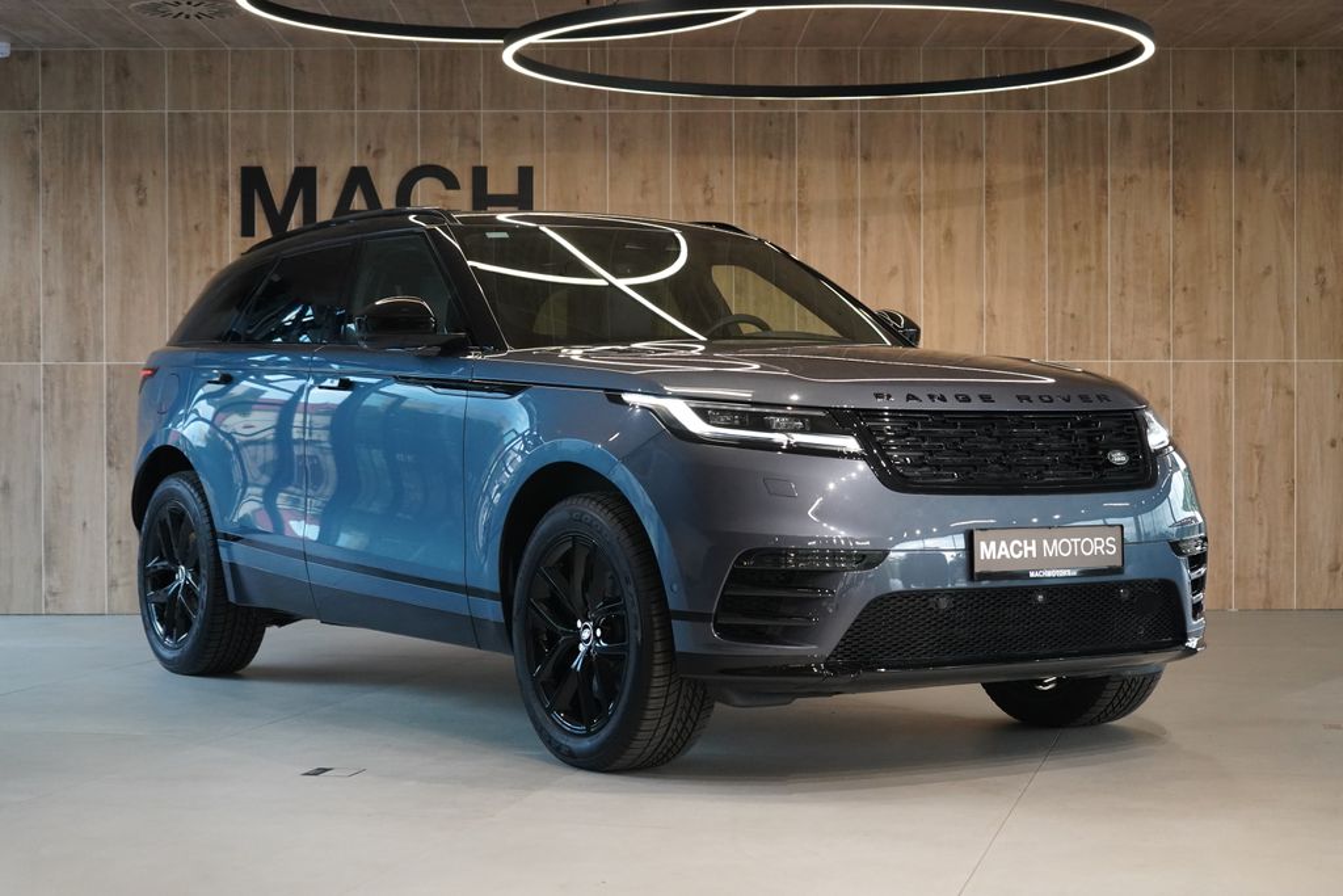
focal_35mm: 63
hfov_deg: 31.9
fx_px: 2350
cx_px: 672
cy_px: 448
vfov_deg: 21.6
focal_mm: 63
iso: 5000
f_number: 5.6
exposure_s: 1/160
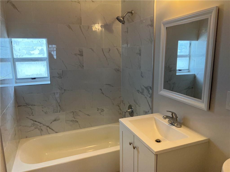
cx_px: 115
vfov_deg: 53.1
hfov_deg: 67.3
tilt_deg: -11.2
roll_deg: +0.5
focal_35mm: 26
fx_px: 173
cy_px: 86
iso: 64
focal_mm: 5.7
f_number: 1.5
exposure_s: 1/164
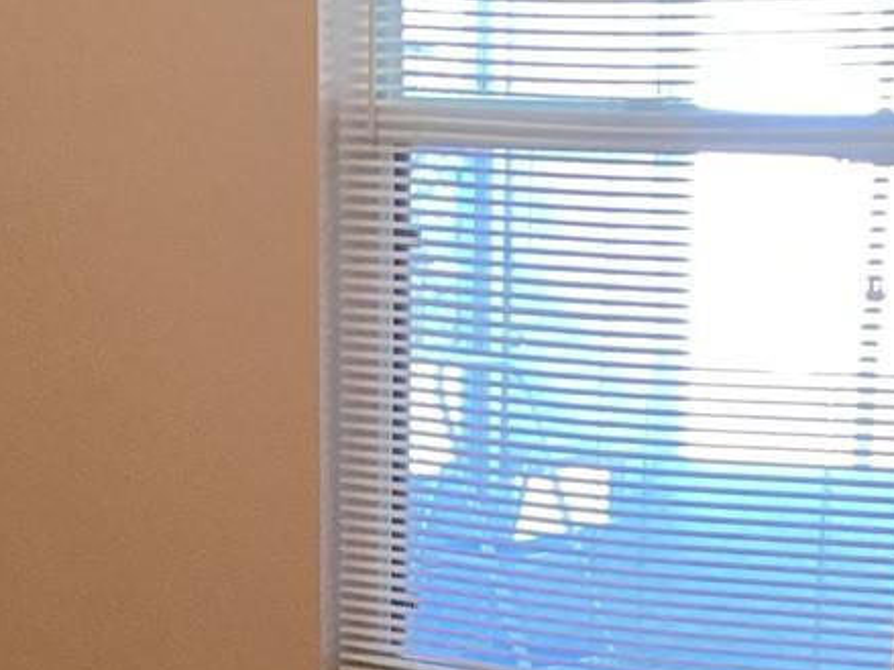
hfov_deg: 17.4
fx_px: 2918
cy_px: 1136
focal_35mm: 113
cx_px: 548
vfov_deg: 12.2
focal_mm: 3.3
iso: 400
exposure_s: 1/60
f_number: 2.4
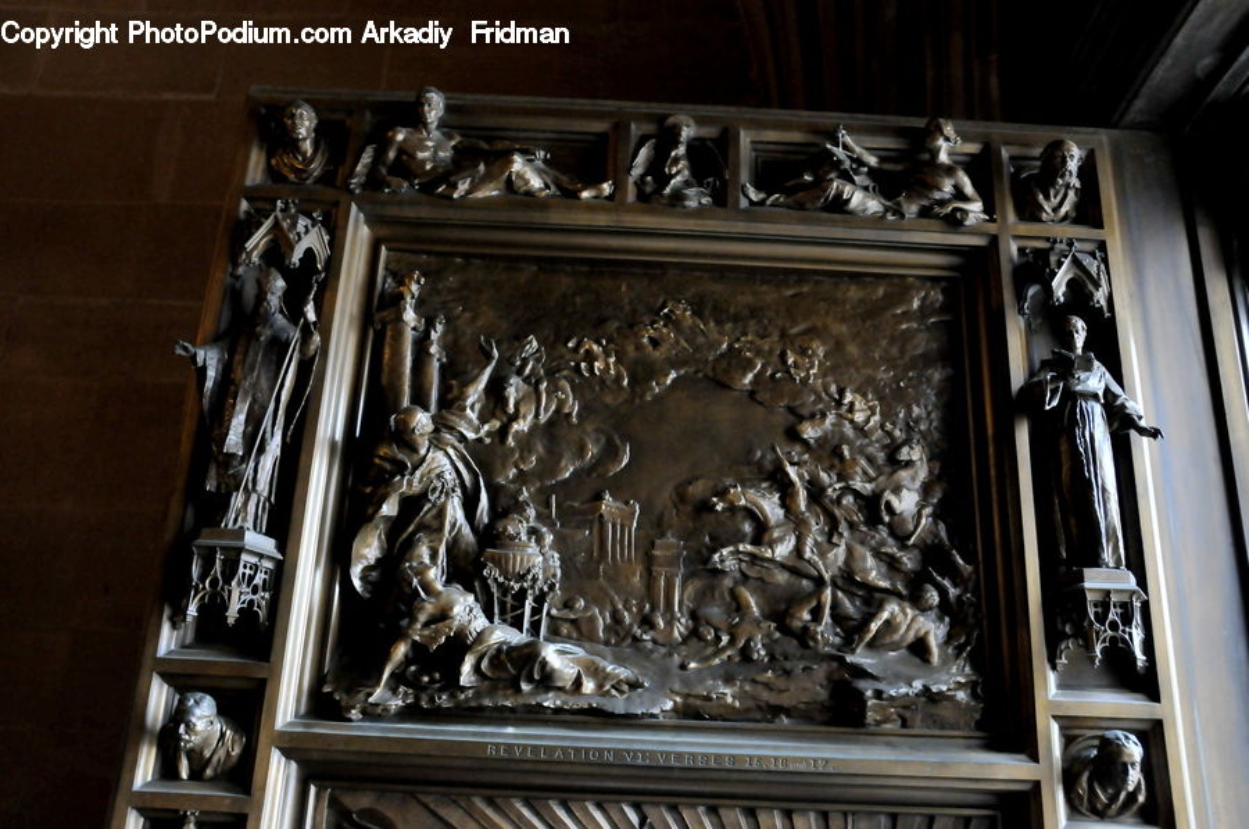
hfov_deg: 57.3
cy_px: 414
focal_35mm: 33
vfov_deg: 39.8
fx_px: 1143
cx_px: 624
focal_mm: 22
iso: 1600
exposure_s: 1/13
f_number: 8
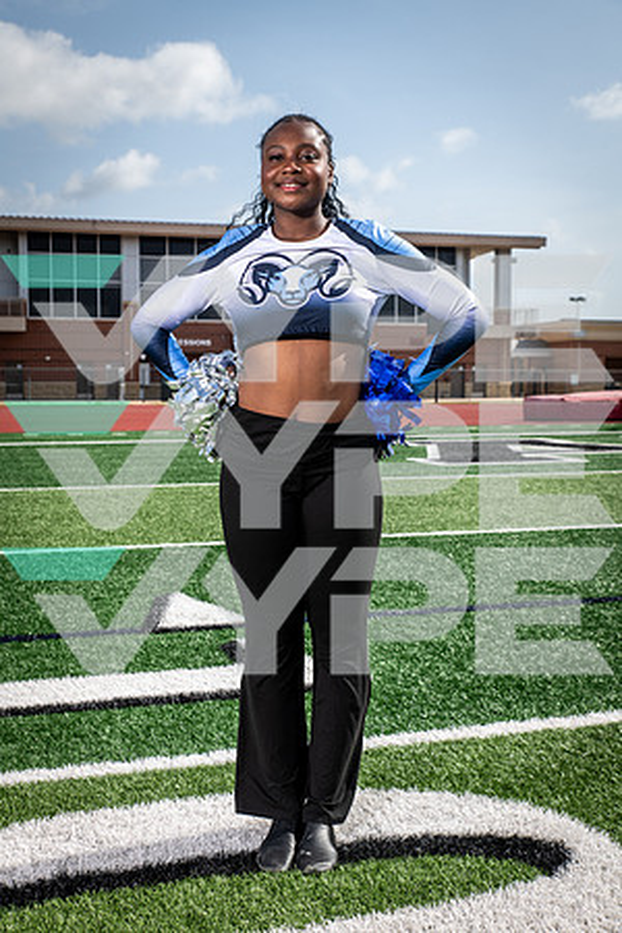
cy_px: 466
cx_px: 311
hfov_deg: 29.2
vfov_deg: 42.7
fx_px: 1192
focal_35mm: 46
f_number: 7.1
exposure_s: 1/400
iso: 125
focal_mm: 46
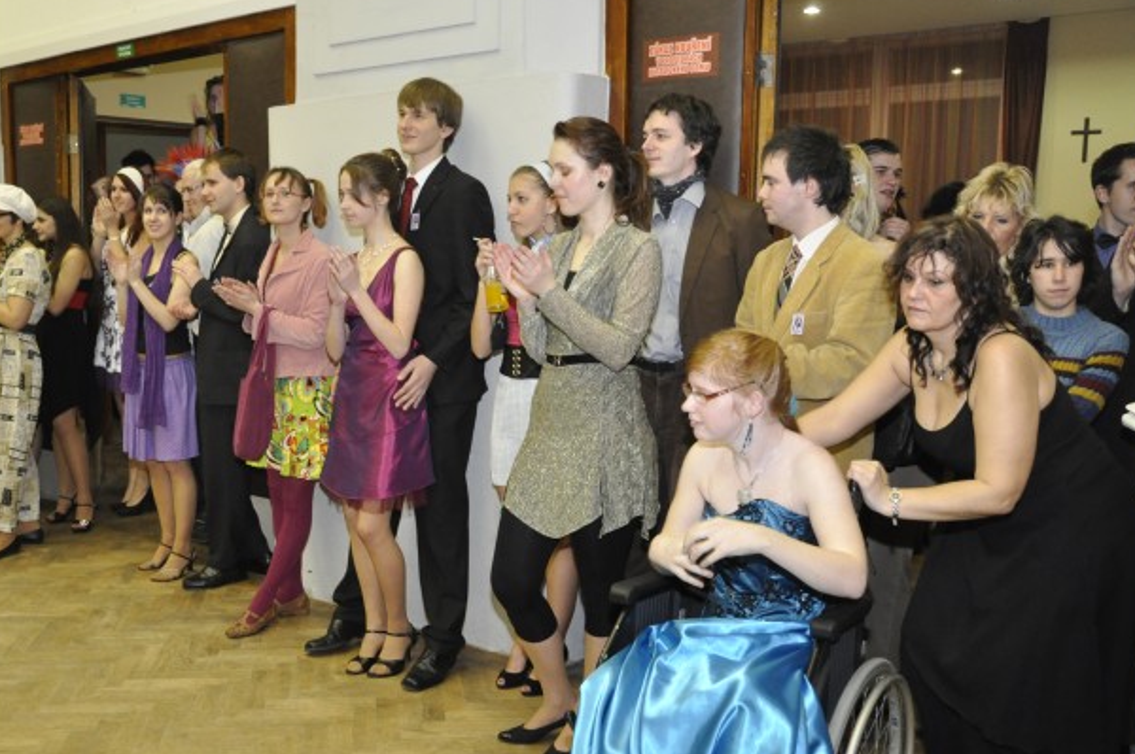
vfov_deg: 36.7
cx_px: 467
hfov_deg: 52.9
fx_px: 1134
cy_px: 446
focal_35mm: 36
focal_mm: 16
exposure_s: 1/50
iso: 1000
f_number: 3.5
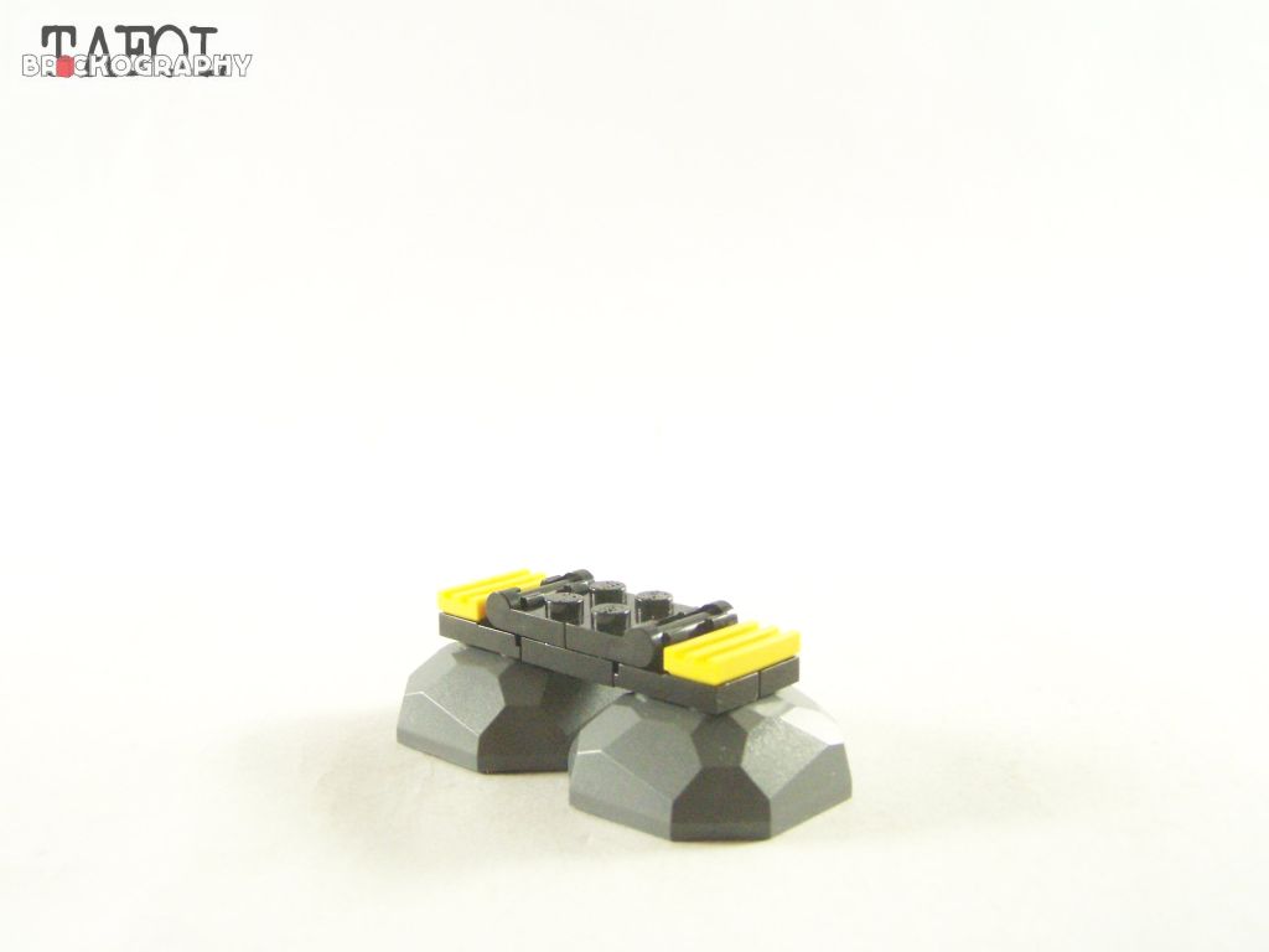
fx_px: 1466
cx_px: 634
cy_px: 476
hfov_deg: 46.8
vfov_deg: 36.0
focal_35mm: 40
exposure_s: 1/60
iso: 400
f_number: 3.2
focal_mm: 6.7
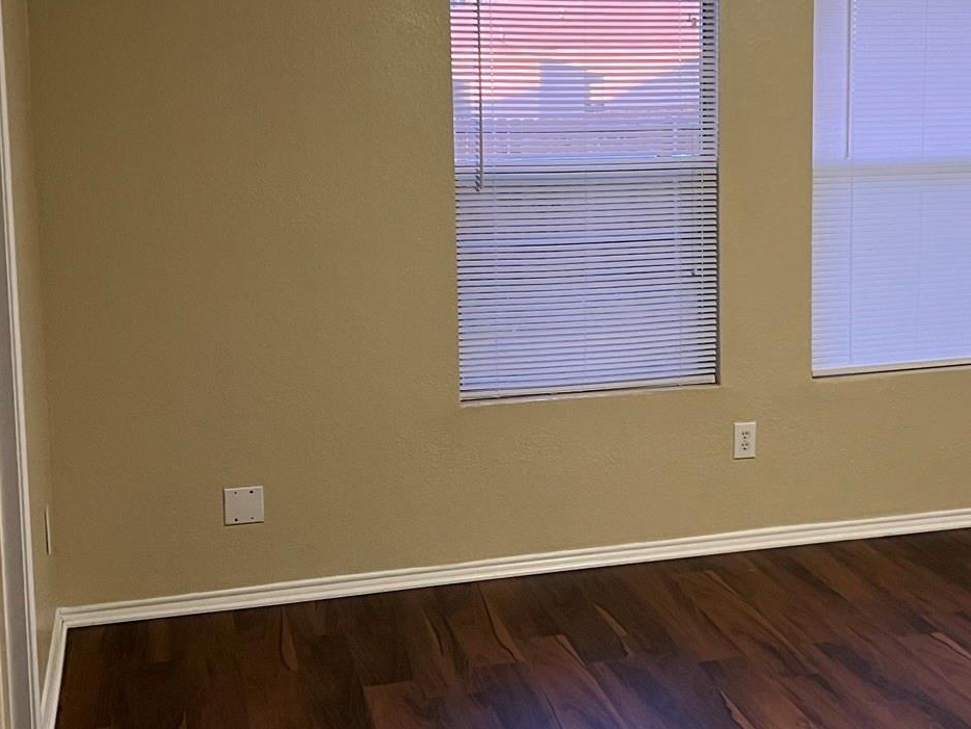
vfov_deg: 25.5
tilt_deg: -6.6
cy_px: 242
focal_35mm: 57
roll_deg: +0.1
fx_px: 1599
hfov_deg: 33.3
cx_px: 697
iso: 320
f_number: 1.5
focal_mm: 5.7
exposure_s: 1/60
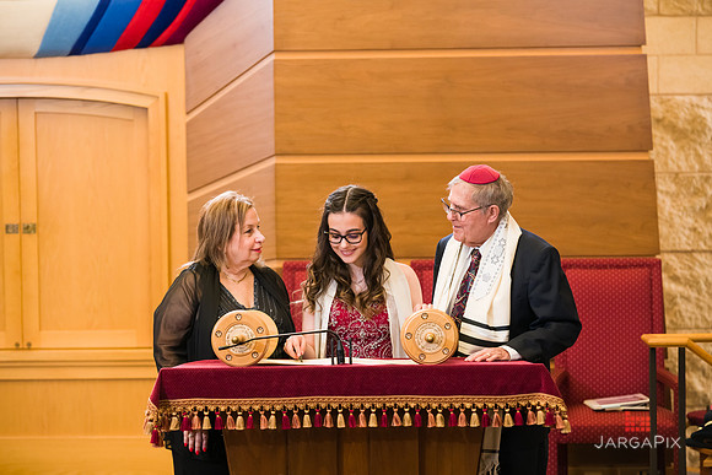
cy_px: 238
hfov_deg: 15.2
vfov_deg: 10.2
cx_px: 356
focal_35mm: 135
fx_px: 2670
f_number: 5.6
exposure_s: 1/200
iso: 1600
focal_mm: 135
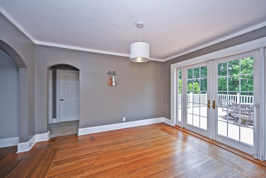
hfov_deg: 104.3
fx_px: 103
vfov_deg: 81.2
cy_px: 89
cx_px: 133
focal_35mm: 14
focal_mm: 14
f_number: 5.6
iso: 160
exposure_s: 1/125
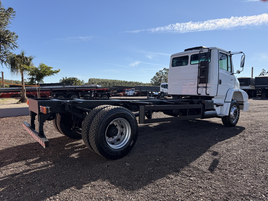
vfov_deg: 56.8
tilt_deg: -4.2
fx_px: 186
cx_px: 134
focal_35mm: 24
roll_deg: +0.5
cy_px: 100
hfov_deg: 71.6
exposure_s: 1/4167
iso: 80
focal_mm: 6.76
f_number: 1.78
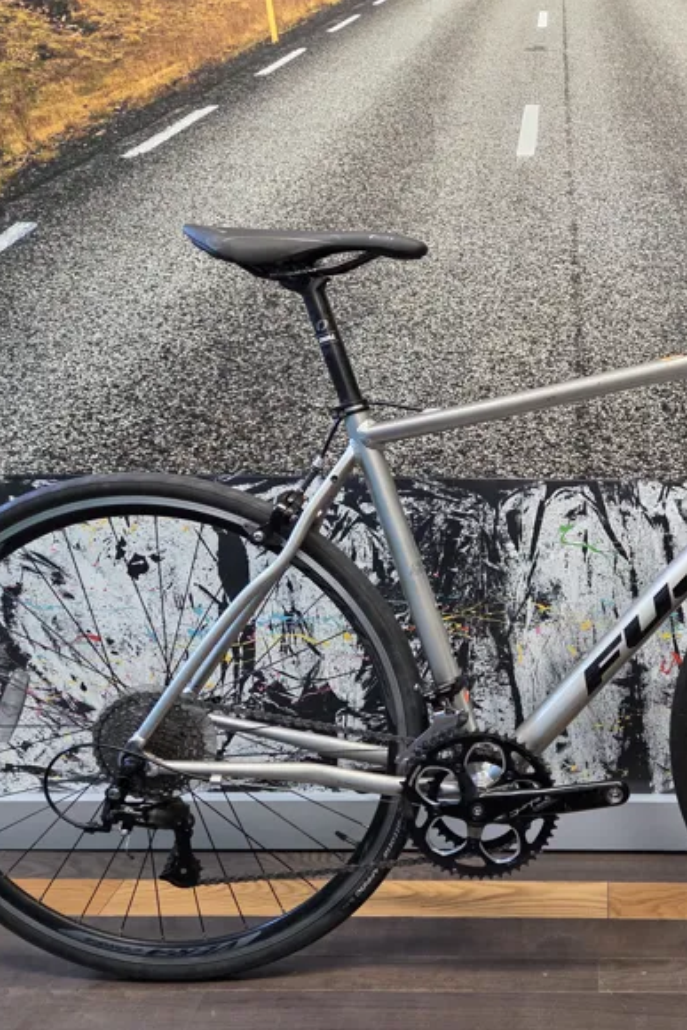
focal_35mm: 33
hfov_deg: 37.9
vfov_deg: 57.2
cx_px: 586
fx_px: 944
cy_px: 531
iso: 500
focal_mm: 5.4
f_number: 1.8
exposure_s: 1/120
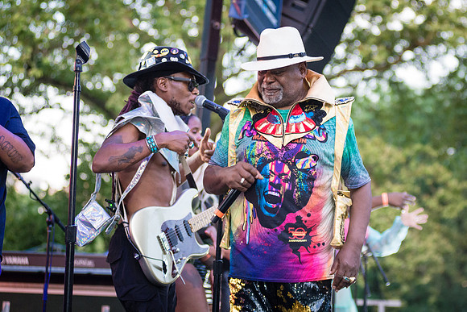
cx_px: 289
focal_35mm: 107
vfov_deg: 12.8
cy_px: 124
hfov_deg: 19.0
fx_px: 1393
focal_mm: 80
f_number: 3.5
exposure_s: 1/250
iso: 2500
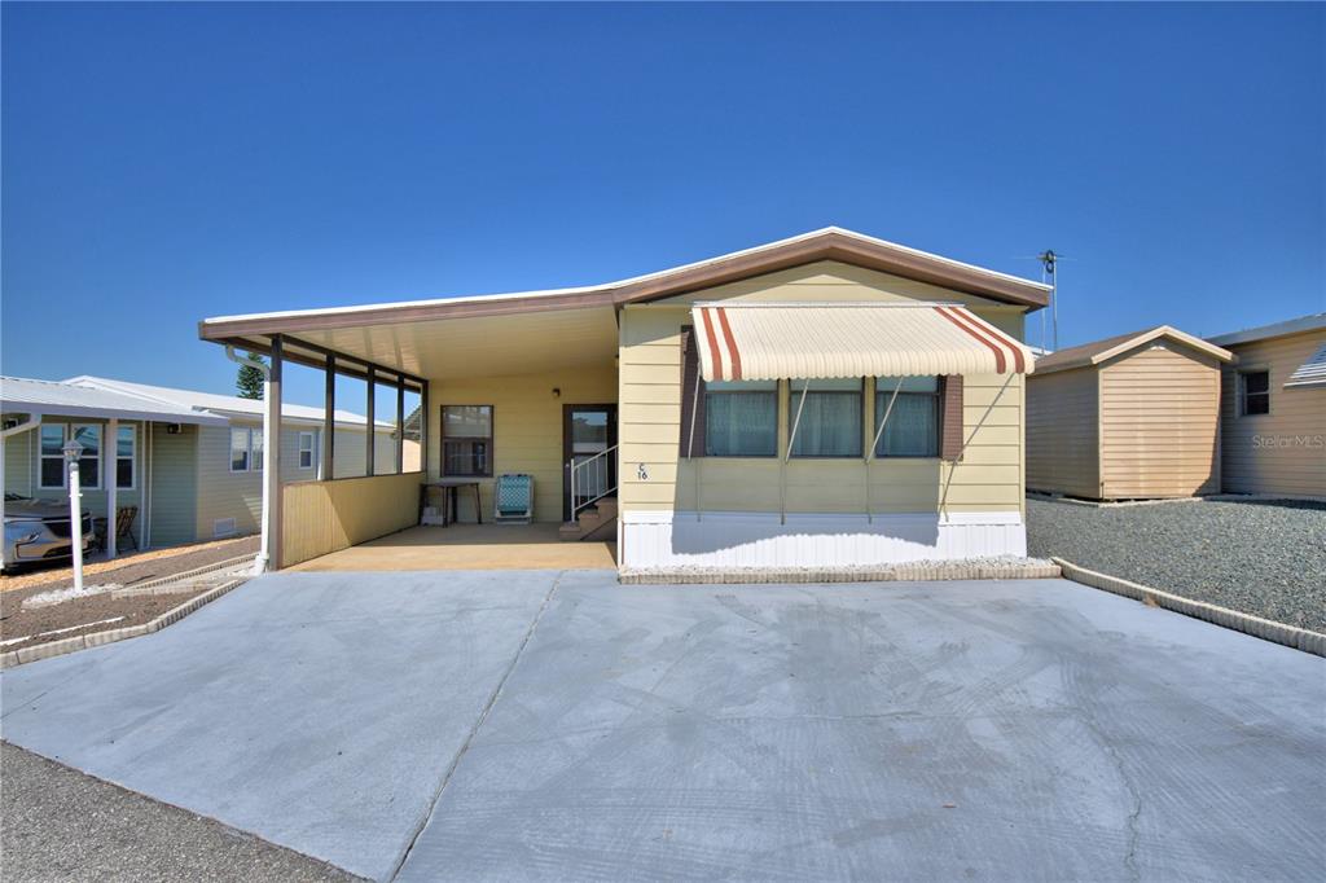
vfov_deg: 64.5
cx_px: 663
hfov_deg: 86.9
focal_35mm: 19
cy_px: 442
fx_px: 700
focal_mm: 13
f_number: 5
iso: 100
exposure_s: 1/2000
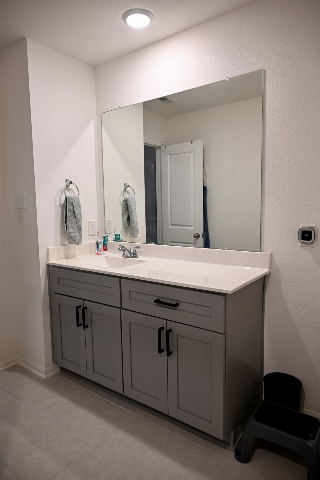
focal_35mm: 24
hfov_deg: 53.1
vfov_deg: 73.7
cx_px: 160
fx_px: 320
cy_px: 240
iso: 250
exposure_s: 1/25
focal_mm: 24
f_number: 4
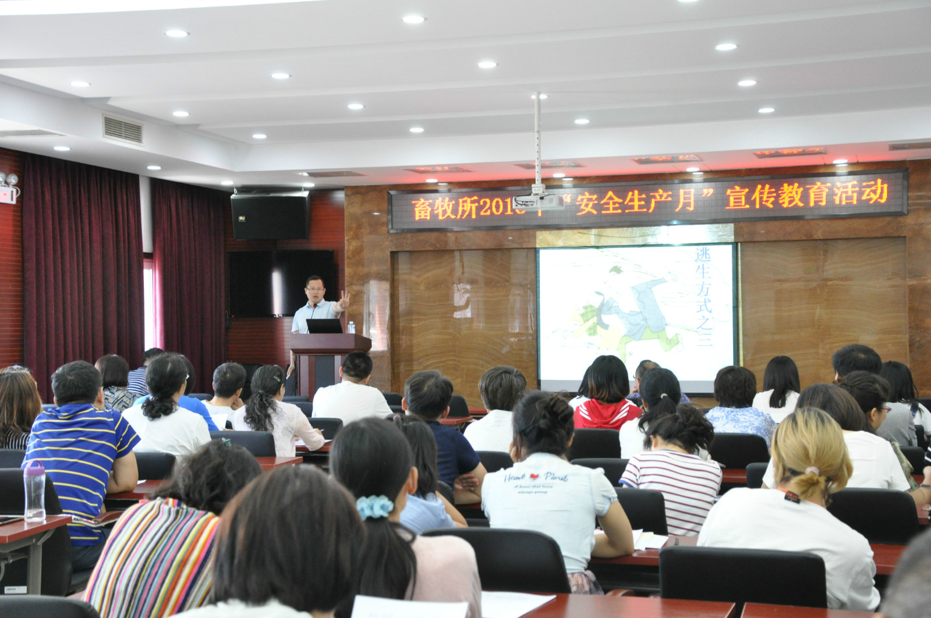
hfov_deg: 35.1
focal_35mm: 57
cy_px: 309
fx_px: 1472
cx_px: 466
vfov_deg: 23.7
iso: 1600
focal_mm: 38
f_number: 5.6
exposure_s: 1/40
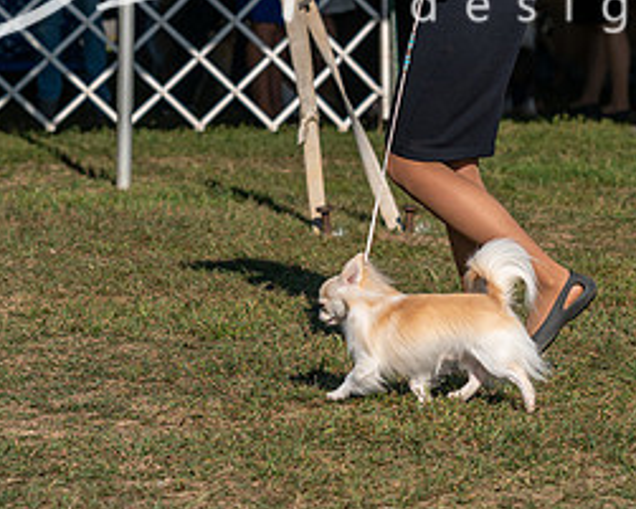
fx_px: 4275
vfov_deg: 6.8
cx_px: 315
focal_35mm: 227
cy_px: 96
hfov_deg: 8.5
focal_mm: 90
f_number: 4.5
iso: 100
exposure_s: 1/1250
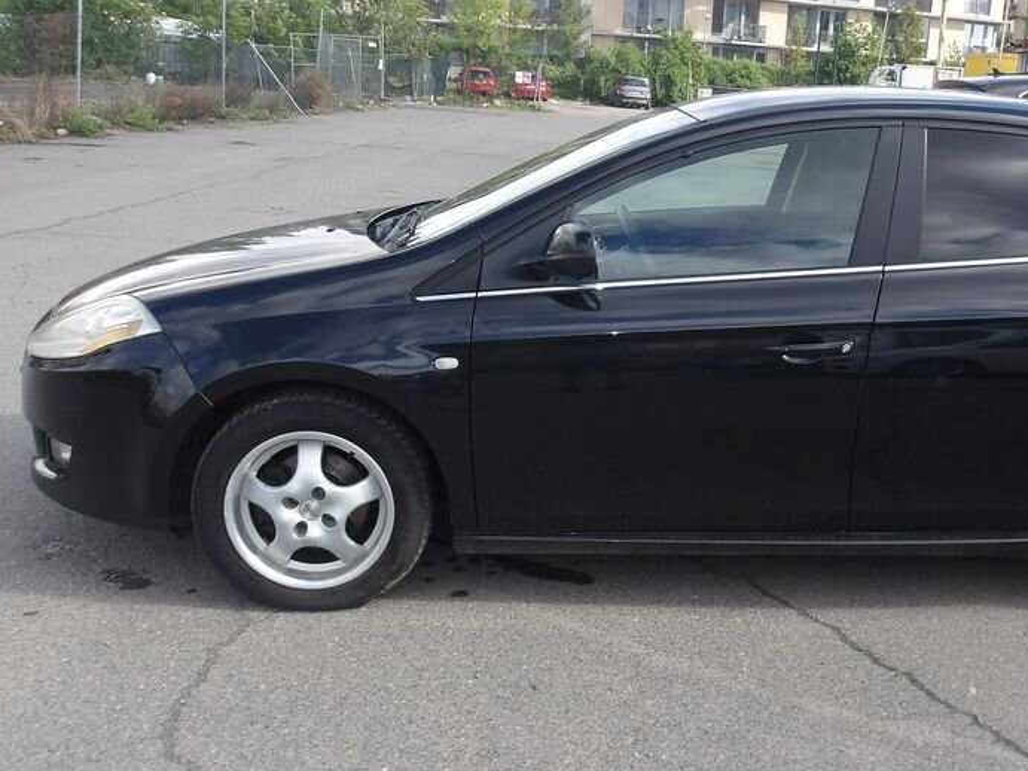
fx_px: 1188
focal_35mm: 40
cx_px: 702
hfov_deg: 45.9
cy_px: 357
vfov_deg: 35.9
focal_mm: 4.9
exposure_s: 1/563
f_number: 3
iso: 100
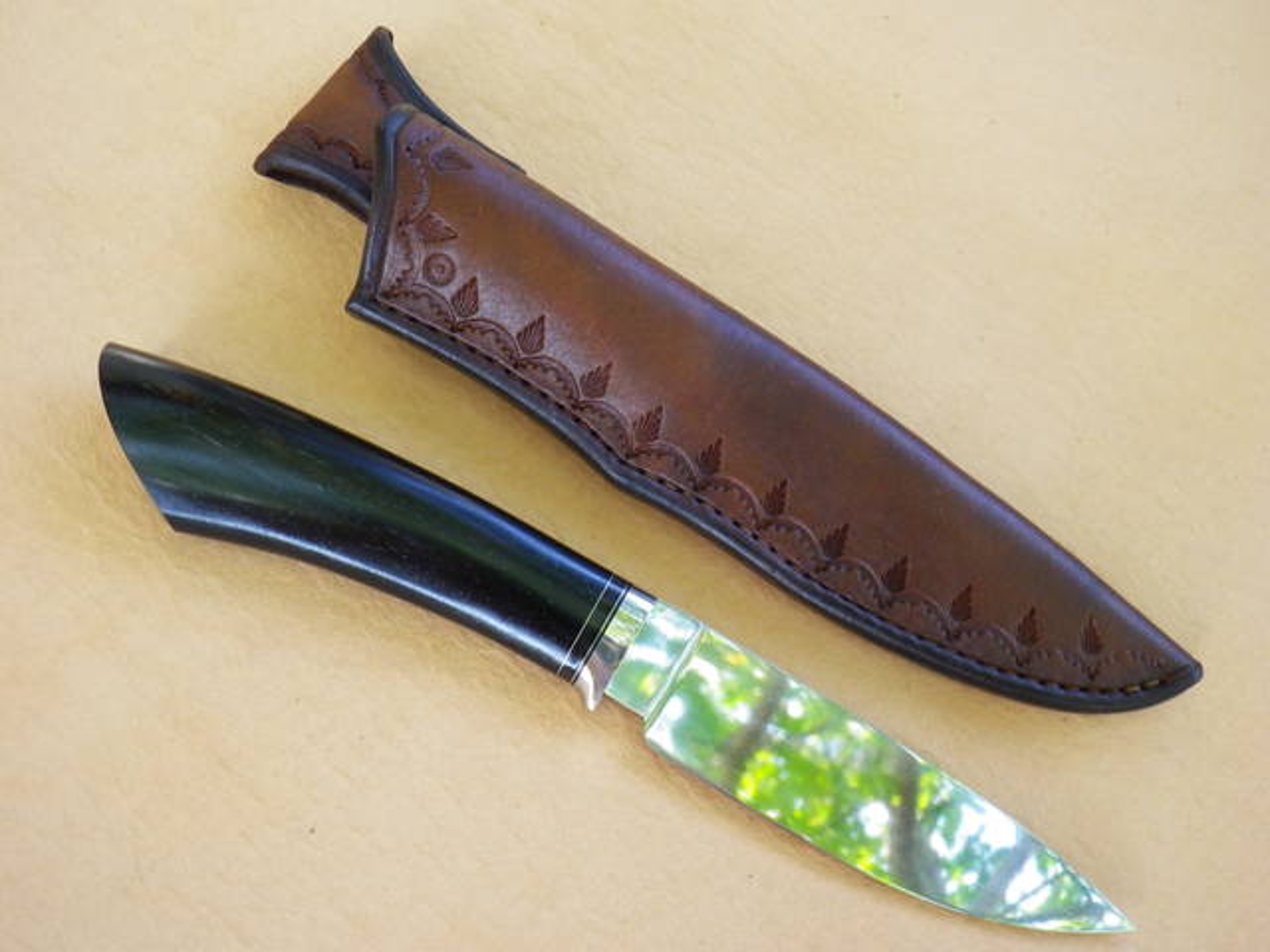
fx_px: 1504
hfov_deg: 45.8
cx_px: 635
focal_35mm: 41
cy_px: 476
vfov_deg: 35.1
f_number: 3.9
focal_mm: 7.3
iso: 160
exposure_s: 1/50
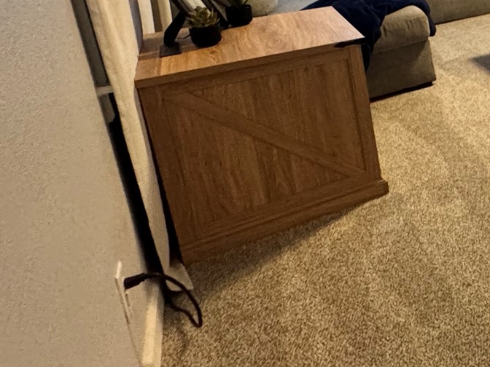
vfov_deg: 32.9
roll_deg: +0.3
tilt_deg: -16.2
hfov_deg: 31.2
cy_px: -1
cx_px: 689
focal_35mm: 40
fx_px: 566
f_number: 2.2
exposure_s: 1/60
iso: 800
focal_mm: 2.22
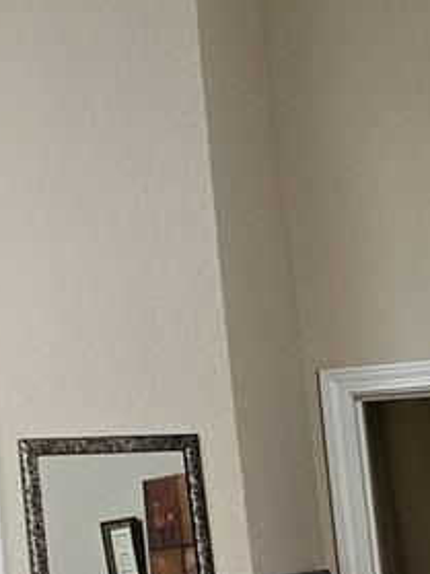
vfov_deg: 19.8
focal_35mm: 99
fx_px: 1641
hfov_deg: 13.7
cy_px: 292
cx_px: -292
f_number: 1.8
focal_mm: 5.4
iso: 250
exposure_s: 1/120
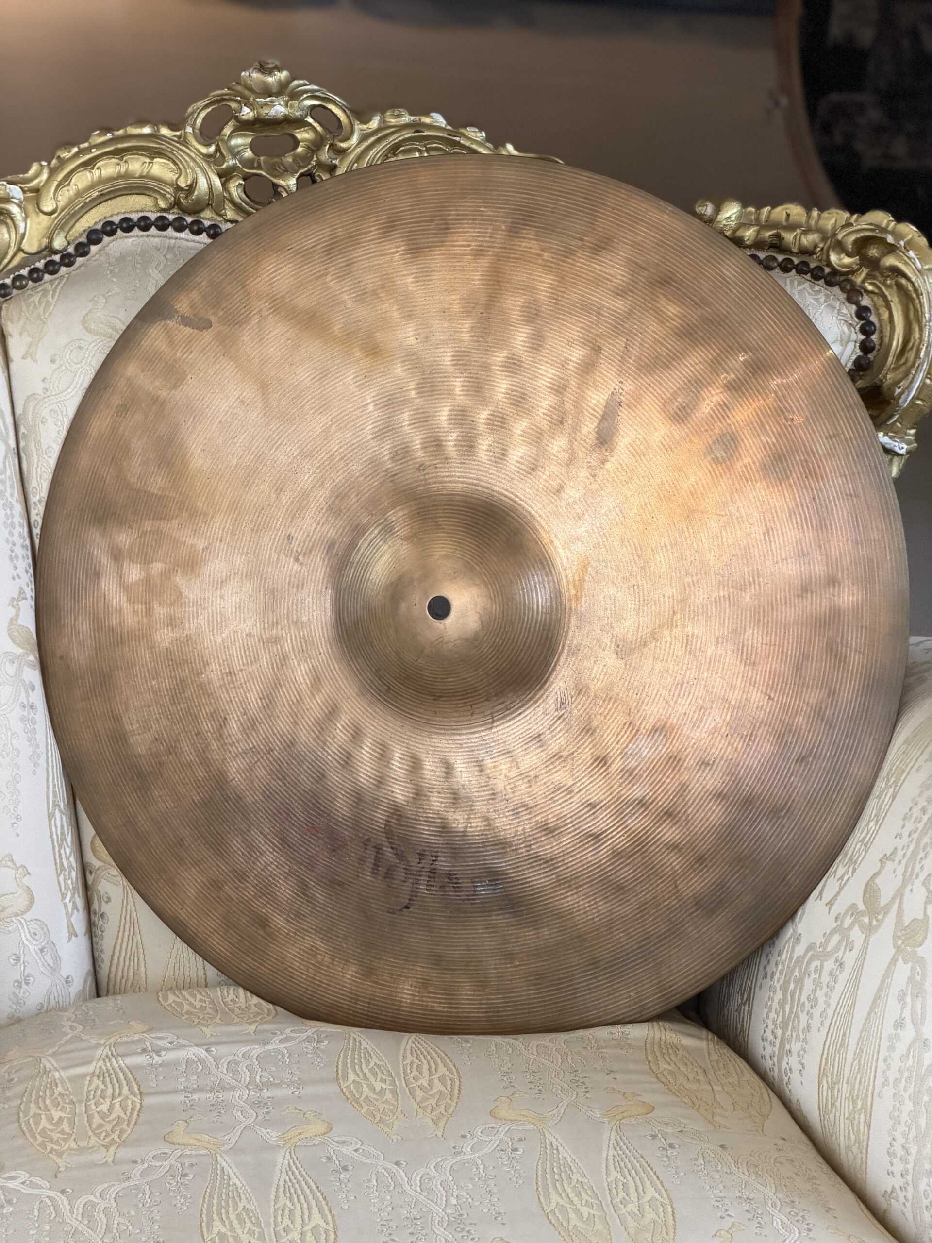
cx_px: 466
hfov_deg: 14.8
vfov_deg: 19.6
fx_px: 3590
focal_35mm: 100
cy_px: 622
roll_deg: -1.4
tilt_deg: -19.5
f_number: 2.8
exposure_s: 1/121
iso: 320
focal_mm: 16.89
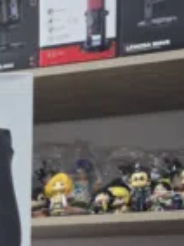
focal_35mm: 65
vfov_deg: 26.2
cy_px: 305
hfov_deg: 20.2
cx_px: -68
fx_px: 462
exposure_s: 1/100
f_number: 1.8
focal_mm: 5.4
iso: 250
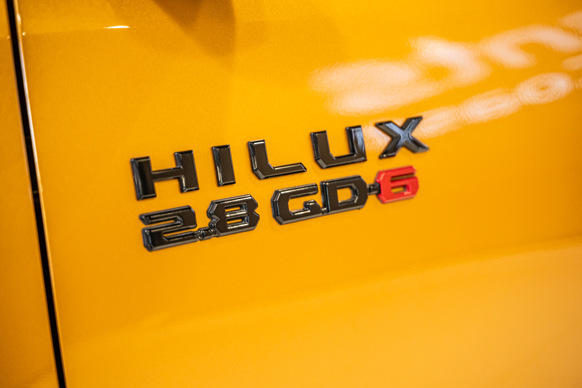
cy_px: 194
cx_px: 291
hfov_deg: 27.0
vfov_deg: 18.2
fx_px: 1212
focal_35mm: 75
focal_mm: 75
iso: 800
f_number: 2.8
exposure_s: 1/160
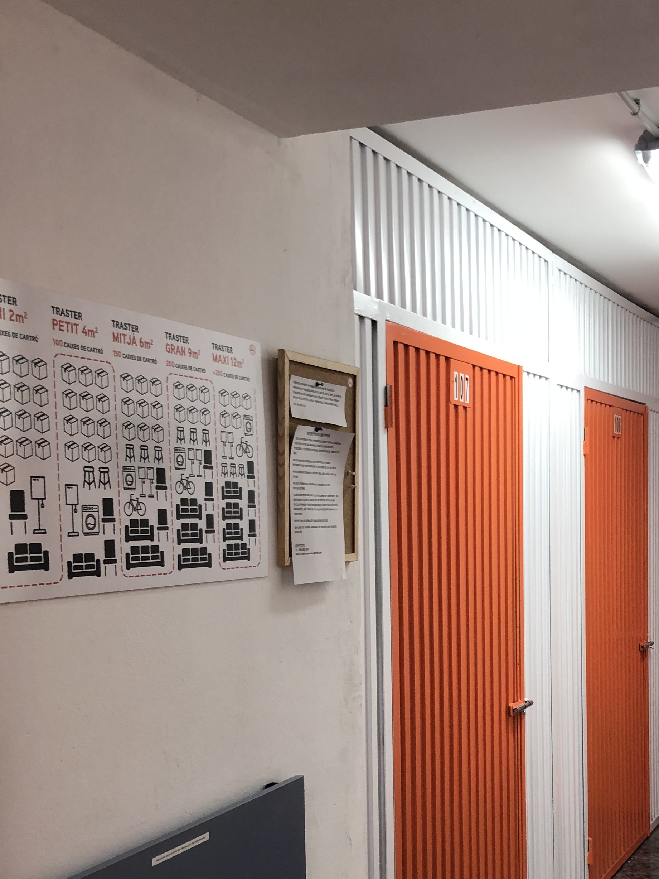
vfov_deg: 40.6
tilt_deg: -6.5
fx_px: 1167
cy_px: 608
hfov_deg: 31.1
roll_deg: -0.2
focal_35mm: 46
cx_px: 476
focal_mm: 3.99
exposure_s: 1/33
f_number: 1.8
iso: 25
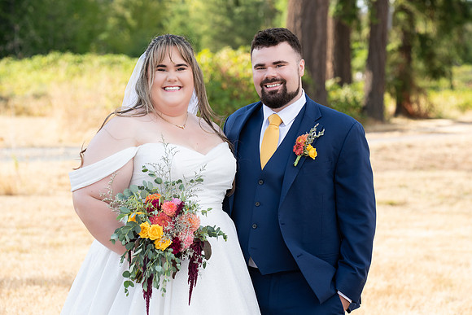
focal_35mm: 113
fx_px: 1484
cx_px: 254
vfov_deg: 12.1
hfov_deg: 18.1
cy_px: 147
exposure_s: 1/320
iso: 250
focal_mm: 105
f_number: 5
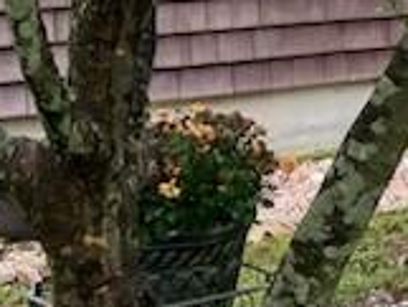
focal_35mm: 111
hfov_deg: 16.4
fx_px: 1309
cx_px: 578
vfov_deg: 13.0
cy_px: -61
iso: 80
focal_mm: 3.99
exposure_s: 1/121
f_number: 1.8
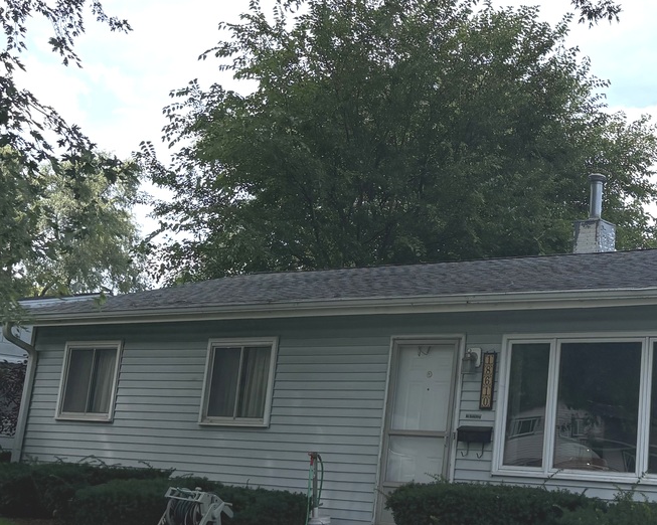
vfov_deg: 27.1
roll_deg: -4.1
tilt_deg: +10.2
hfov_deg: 31.9
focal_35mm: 56
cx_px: 595
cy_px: 268
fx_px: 1089
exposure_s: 1/2985
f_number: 1.6
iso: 50
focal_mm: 5.96
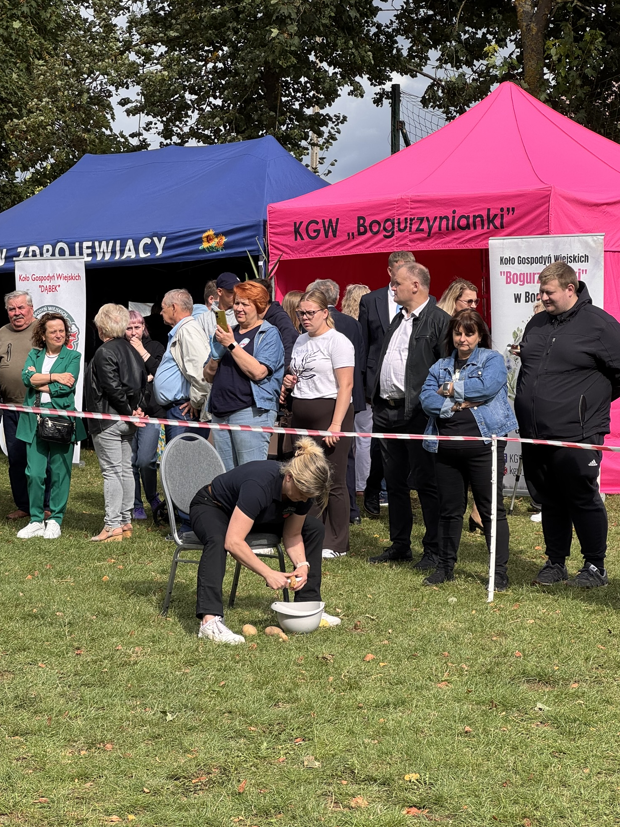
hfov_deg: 18.4
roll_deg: +0.2
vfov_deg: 24.4
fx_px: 1911
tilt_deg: -0.4
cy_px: 426
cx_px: 313
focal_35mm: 80
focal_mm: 9
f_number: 2.8
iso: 25
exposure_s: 1/598
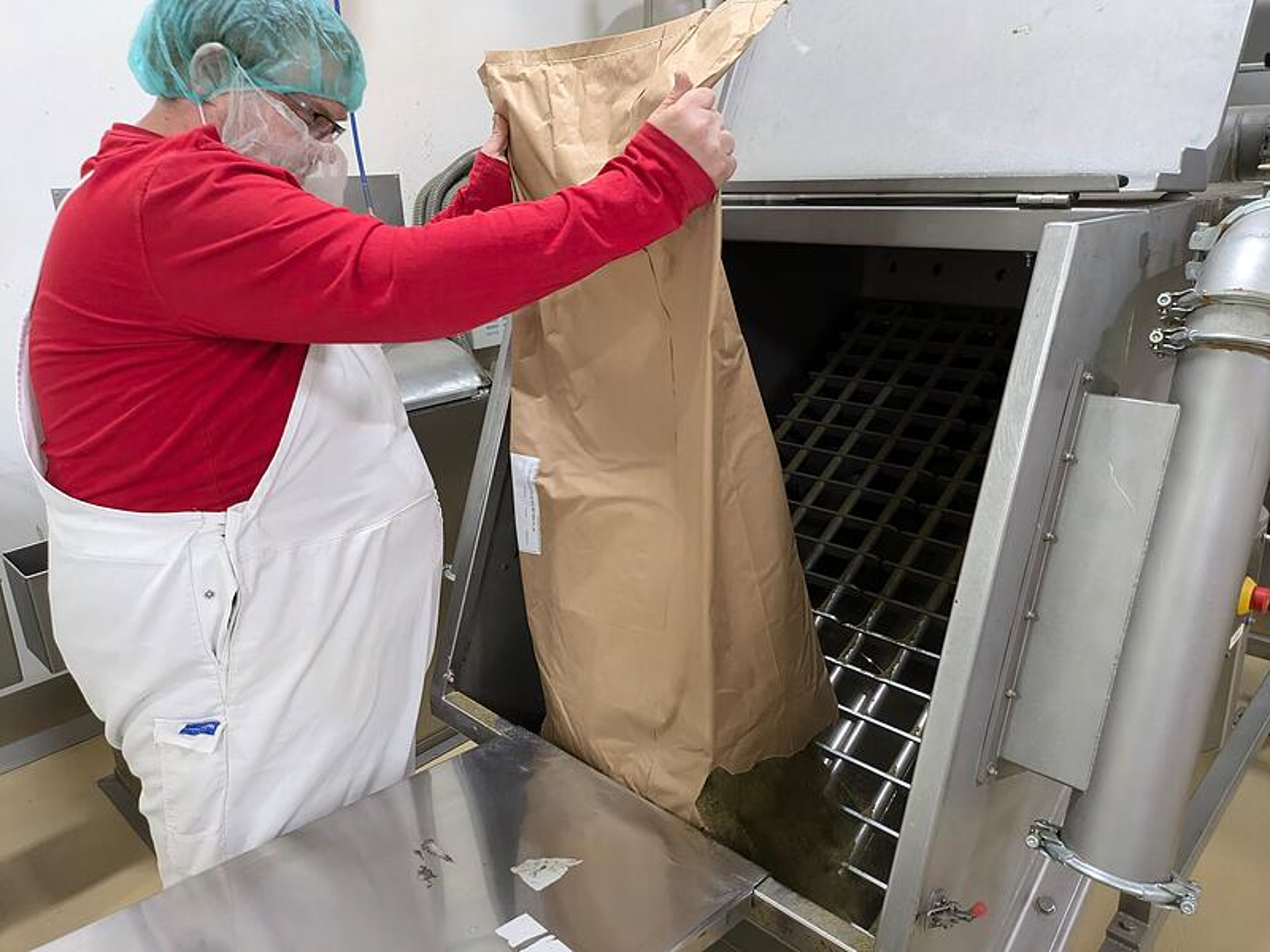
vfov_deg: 54.9
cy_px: 476
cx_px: 635
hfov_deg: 69.4
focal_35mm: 25
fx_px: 917
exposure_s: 1/100
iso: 330
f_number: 1.89
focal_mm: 5.43
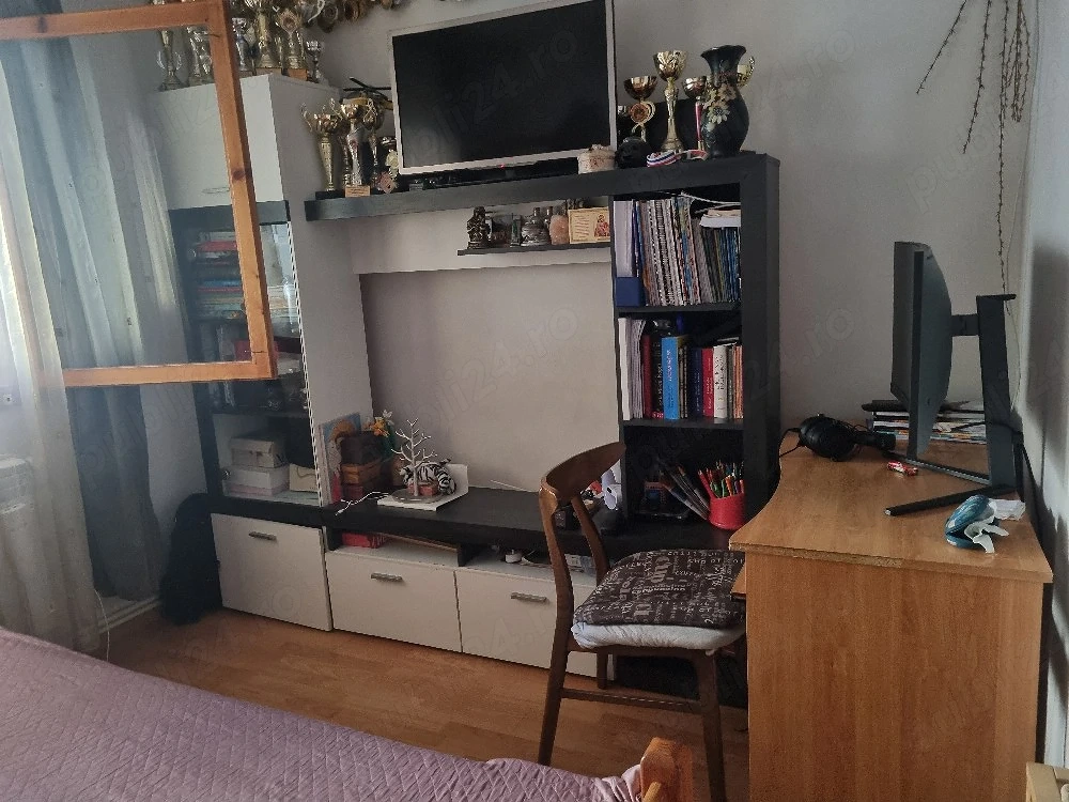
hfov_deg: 67.3
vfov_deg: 53.1
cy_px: 401
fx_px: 803
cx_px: 534
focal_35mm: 26
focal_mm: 5.4
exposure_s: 1/25
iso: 800
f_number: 1.8
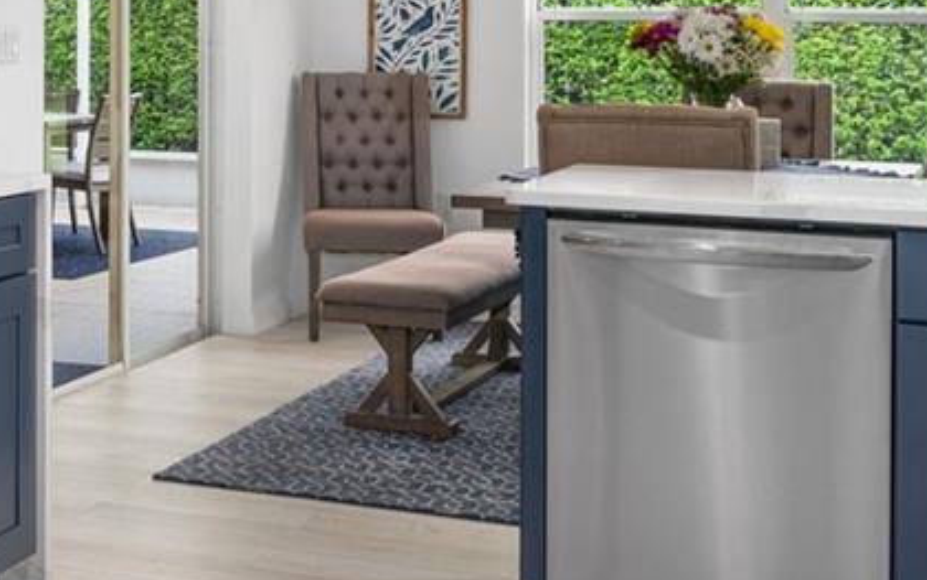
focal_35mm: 72
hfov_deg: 27.0
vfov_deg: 17.8
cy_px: 52
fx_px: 1820
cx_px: 7
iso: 320
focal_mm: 29
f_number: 8
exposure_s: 1/6
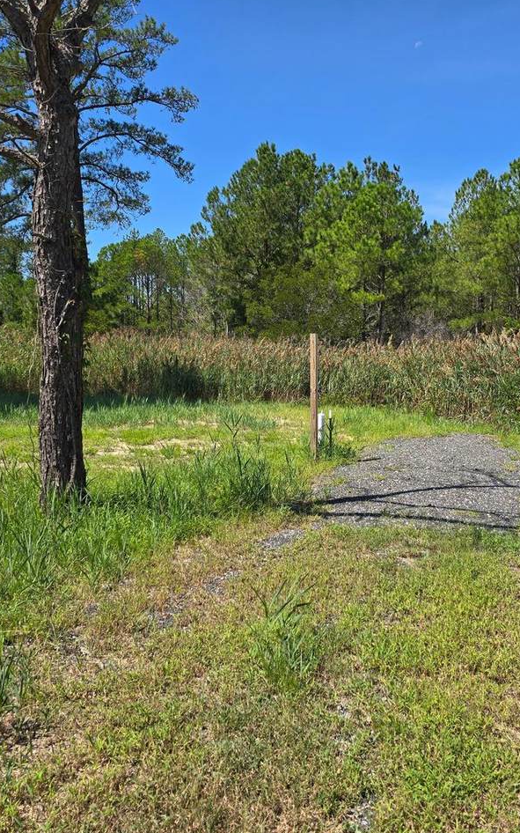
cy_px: 416
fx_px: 748
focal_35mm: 33
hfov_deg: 38.1
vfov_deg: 58.1
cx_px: 314
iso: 12
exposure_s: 1/728
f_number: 1.7
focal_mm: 6.3
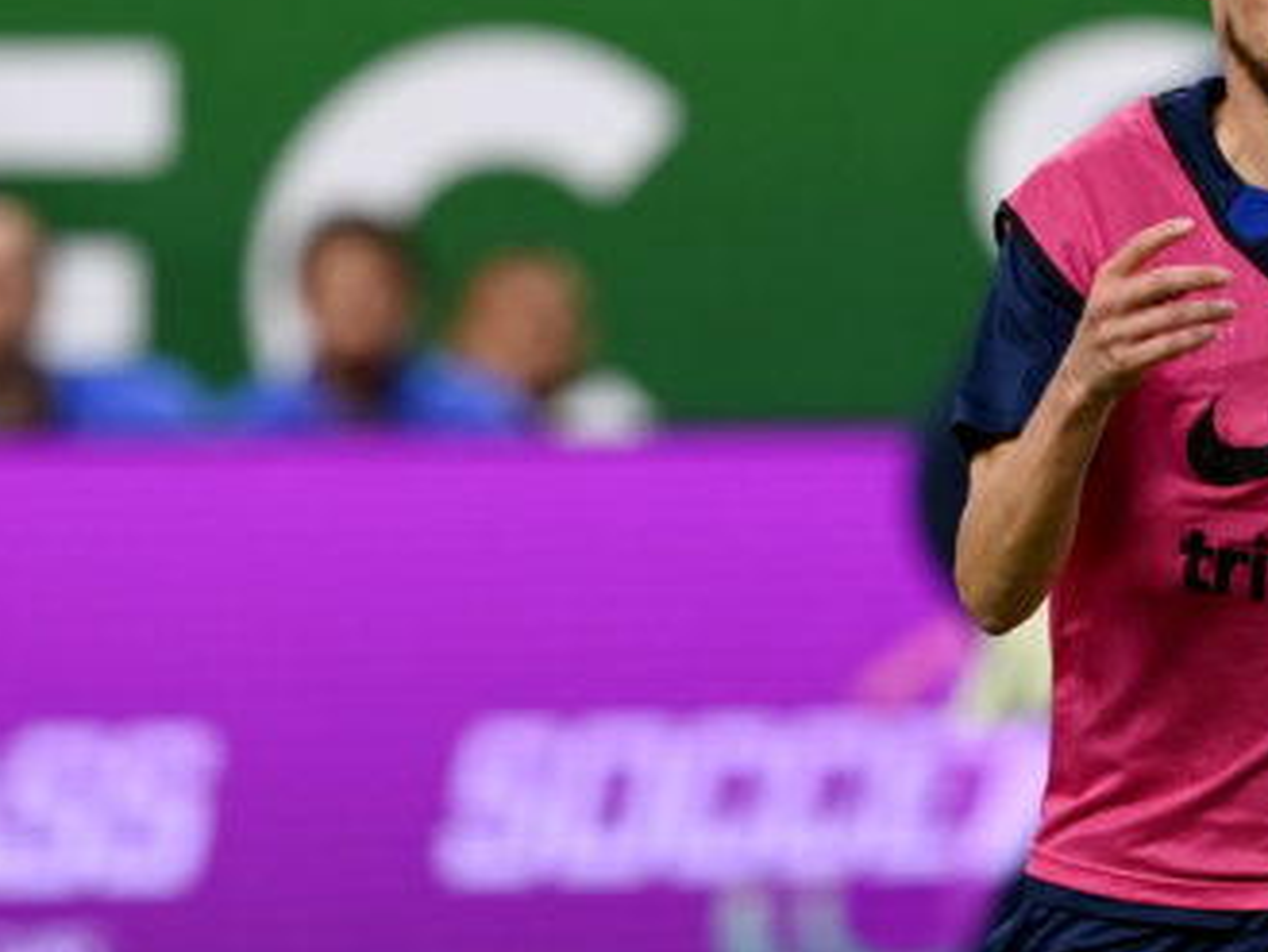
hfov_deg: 1.7
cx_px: 1634
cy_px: 885
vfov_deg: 1.2
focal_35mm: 1198
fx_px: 43899
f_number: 4
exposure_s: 1/1000
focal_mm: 400
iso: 2000
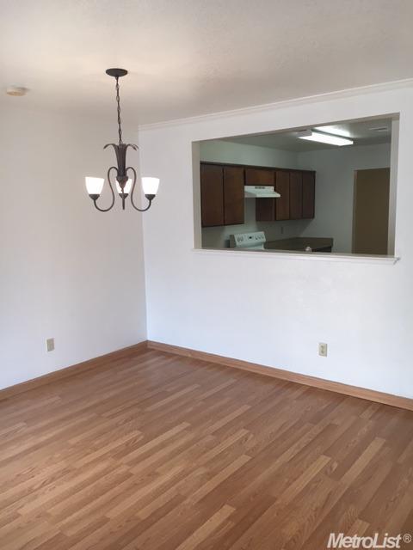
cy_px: 275
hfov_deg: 48.2
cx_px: 206
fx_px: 461
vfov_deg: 61.7
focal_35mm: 29
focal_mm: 4.15
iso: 32
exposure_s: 1/40
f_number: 2.2
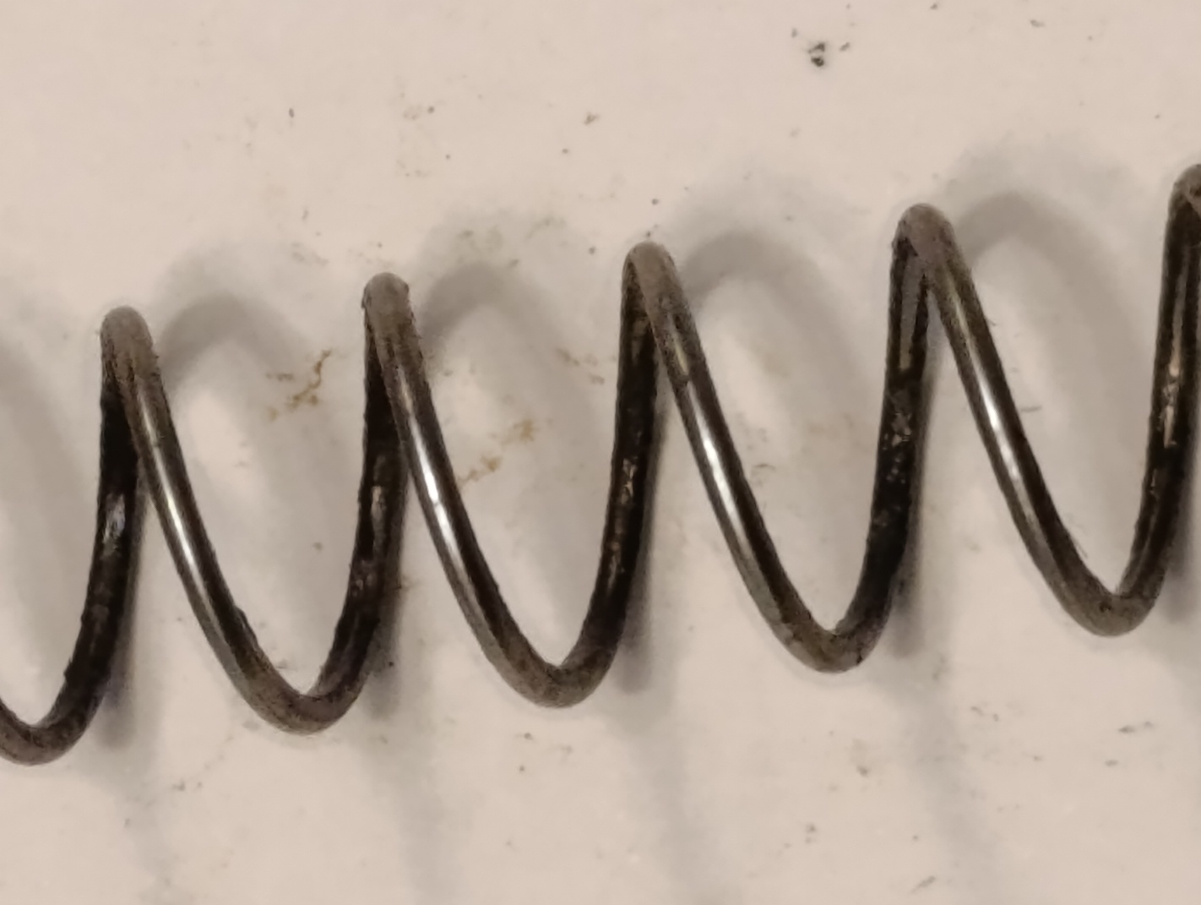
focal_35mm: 264
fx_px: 9173
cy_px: 559
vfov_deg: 5.6
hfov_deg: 7.5
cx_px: -7
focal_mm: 6.14
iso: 500
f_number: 1.6
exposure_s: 1/100
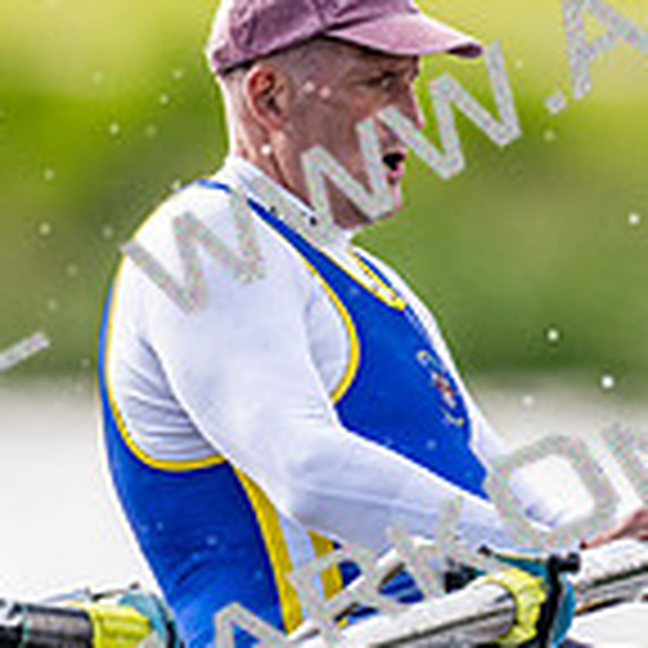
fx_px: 43353
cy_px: 328
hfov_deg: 0.9
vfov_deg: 0.9
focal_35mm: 2047
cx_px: 675
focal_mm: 600
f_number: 4
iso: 560
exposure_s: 1/2500
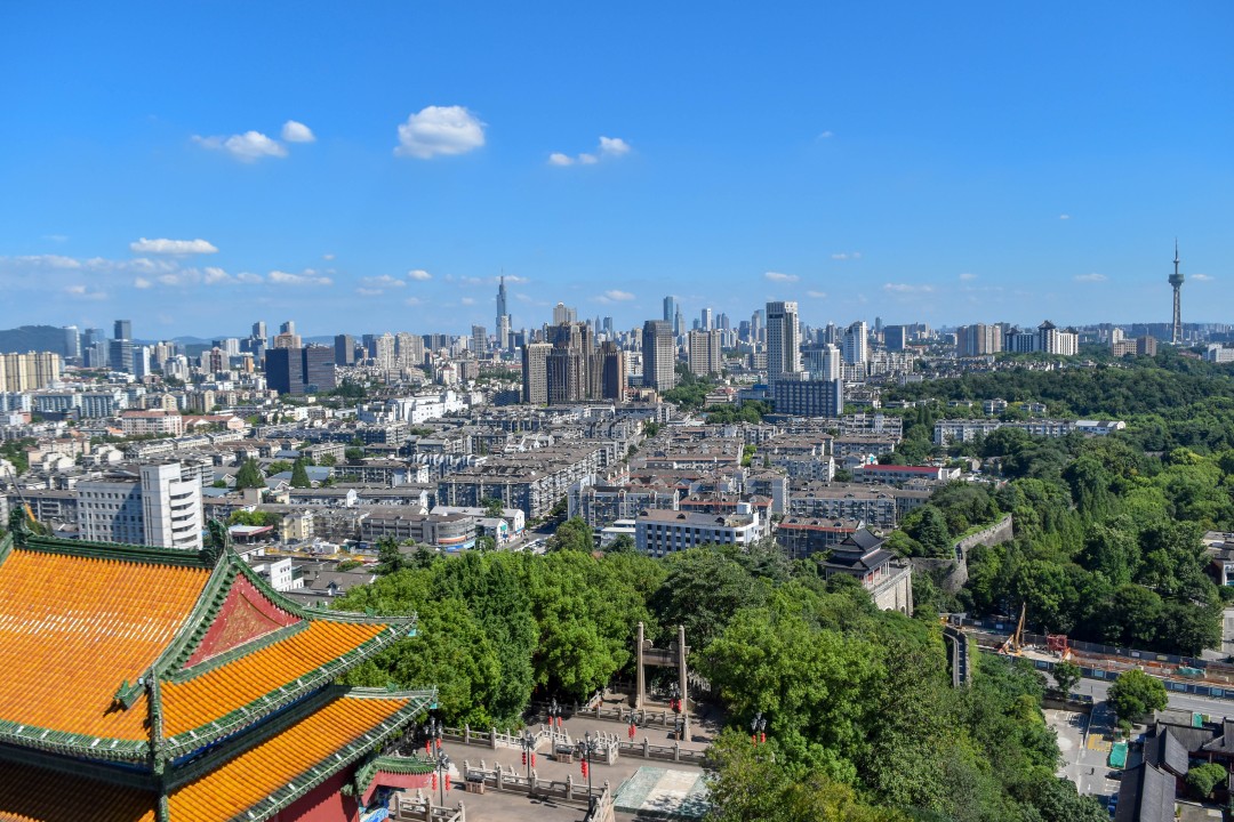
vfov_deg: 36.9
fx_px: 1234
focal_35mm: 36
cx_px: 617
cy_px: 411
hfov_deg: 53.1
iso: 400
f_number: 6.7
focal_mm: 24
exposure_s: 1/2000
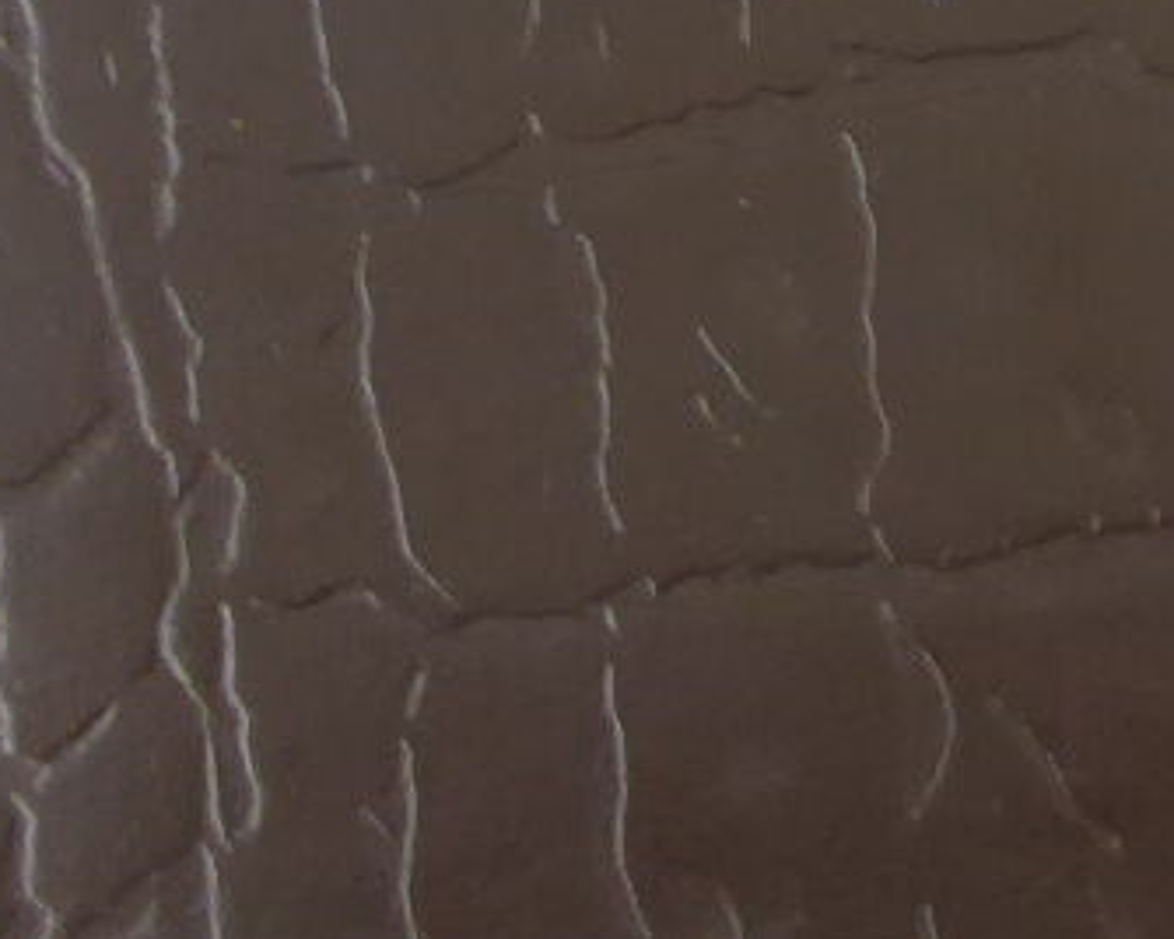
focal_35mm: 179
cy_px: 91
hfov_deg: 10.4
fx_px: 6220
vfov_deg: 8.6
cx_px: 1749
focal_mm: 5.4
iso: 200
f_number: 3.6
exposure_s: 1/60
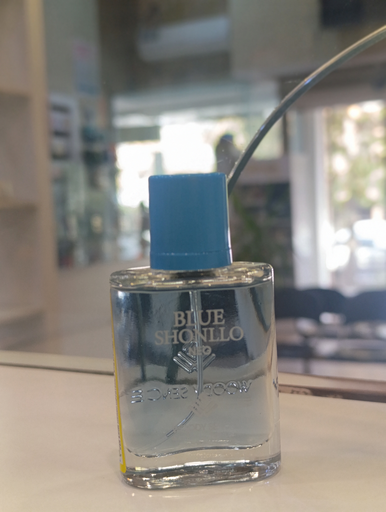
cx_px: 193
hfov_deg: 31.6
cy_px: 256
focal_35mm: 46
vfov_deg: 41.2
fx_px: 682
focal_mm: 6.14
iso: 320
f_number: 1.6
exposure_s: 1/100
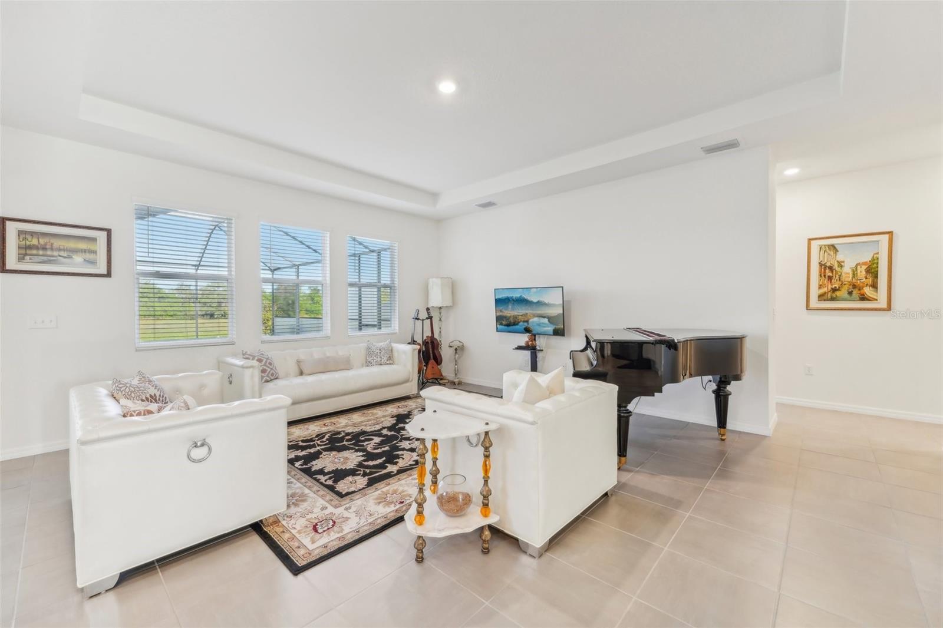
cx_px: 472
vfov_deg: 81.2
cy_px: 314
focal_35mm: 14
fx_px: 367
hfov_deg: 104.3
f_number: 8
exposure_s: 1/13
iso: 400
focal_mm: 14
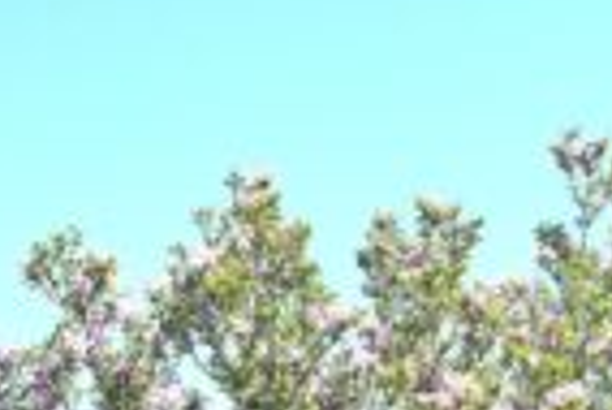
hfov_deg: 17.2
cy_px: 507
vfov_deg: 11.7
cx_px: 703
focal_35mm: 114
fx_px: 1947
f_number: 8
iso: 200
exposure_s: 1/250
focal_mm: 27
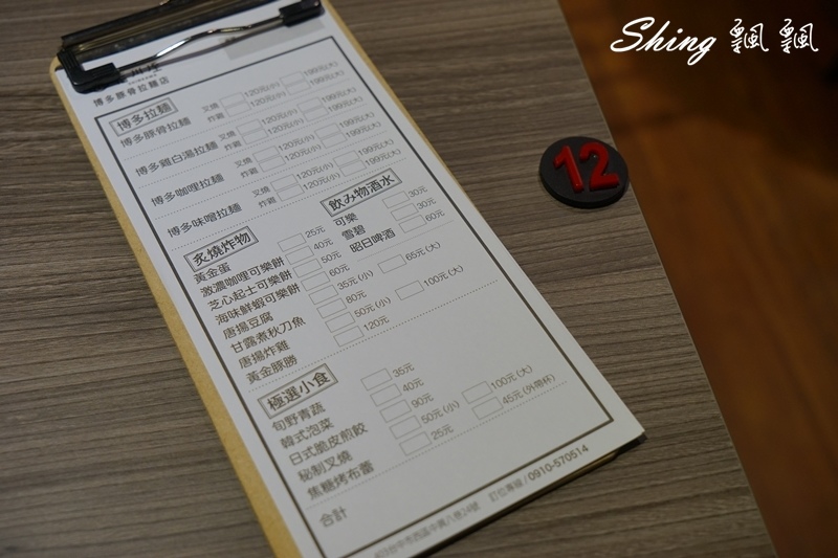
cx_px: 419
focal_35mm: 43
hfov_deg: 45.4
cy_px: 279
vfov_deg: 31.2
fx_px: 1001
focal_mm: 43
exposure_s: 1/50
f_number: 6.3
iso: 640
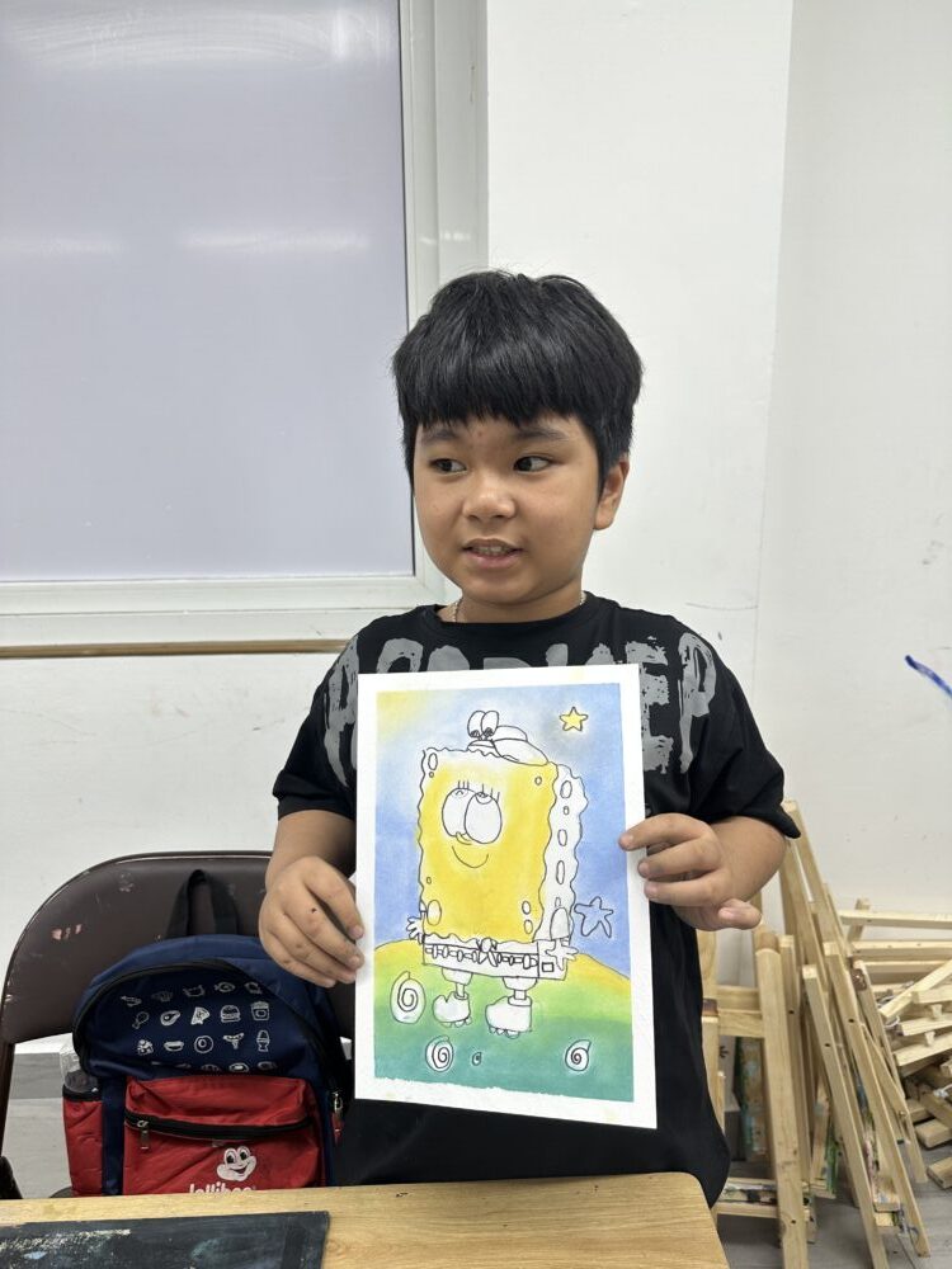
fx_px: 880
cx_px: 476
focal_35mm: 24
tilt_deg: -11.7
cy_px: 634
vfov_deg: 71.6
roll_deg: -0.4
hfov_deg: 56.8
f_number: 1.78
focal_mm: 6.86
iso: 64
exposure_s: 1/157
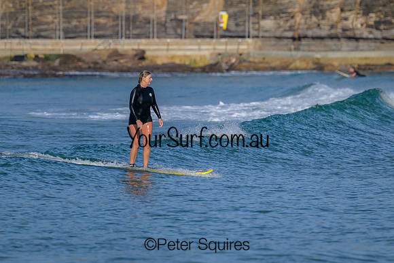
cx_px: 184
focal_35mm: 770
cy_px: 88
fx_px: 8428
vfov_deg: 1.8
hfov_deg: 2.7
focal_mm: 560
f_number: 8
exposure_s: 1/1600
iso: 220
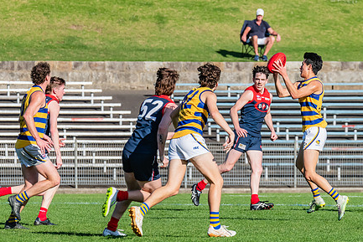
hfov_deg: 3.4
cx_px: 293
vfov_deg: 2.3
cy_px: 91
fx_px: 6042
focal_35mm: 599
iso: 800
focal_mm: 330
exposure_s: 1/1600
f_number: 10
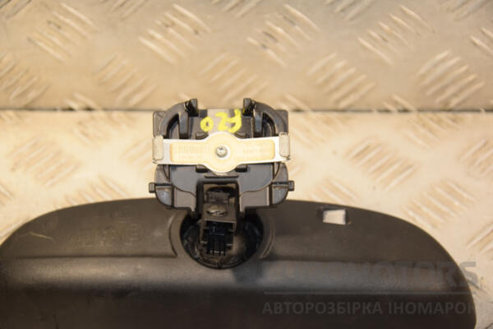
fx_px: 1541
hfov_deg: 18.2
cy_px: 164
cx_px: 246
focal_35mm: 112
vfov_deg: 12.2
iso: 800
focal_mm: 75
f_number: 5.3
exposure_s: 1/200
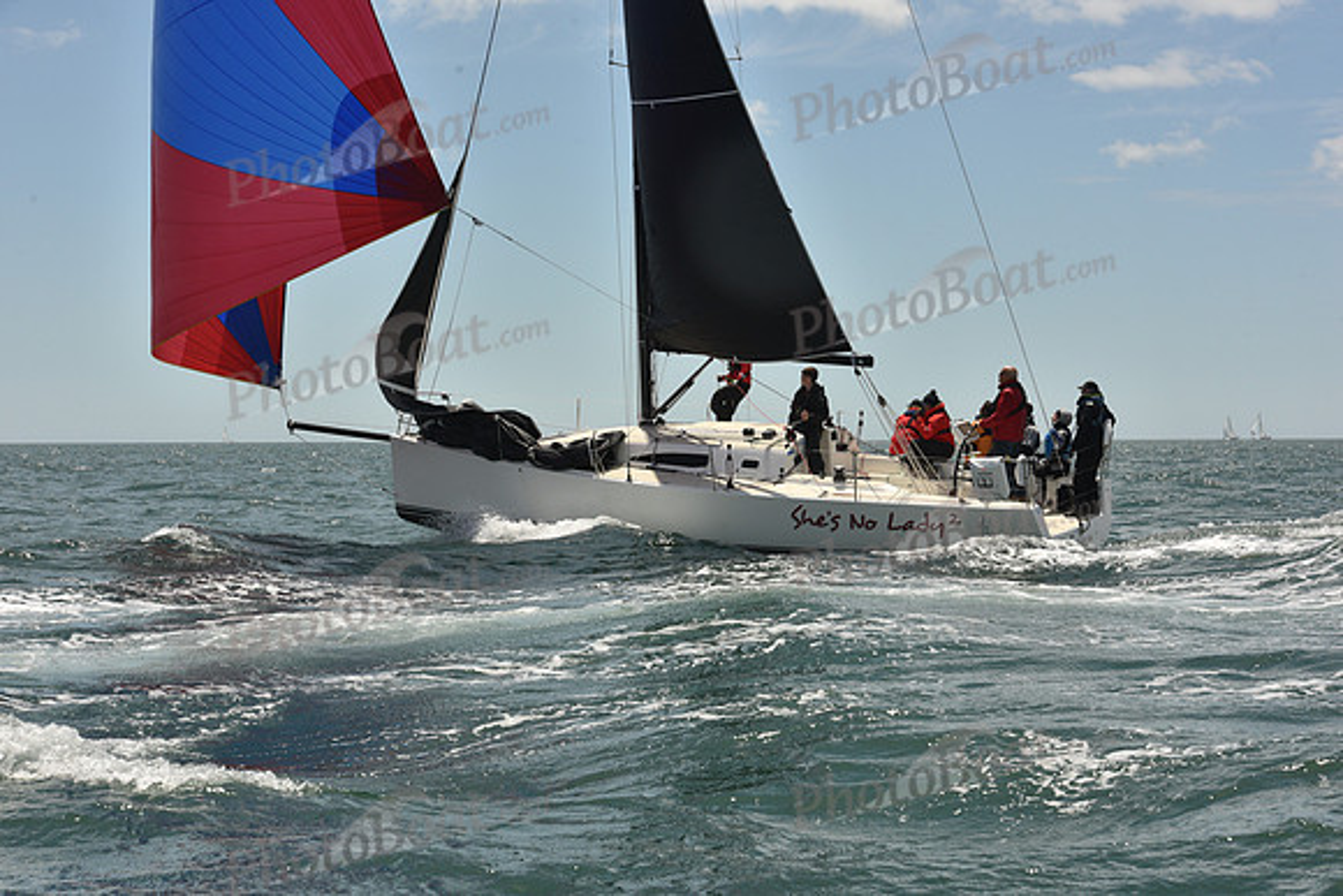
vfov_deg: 19.5
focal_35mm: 70
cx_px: 672
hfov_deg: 28.8
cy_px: 448
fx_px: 2612
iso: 320
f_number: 13
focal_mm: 70
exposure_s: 1/800
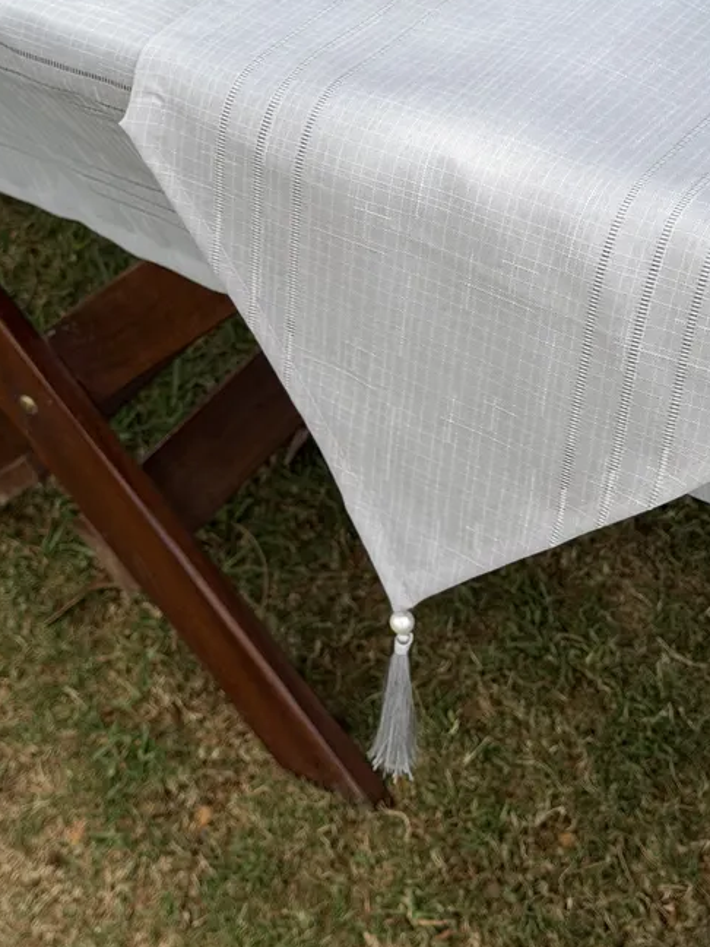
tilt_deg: -34.8
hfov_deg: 18.4
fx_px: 2188
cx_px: 454
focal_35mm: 80
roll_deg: -0.2
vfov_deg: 24.1
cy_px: 231
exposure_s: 1/1242
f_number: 1.78
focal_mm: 6.76
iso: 64
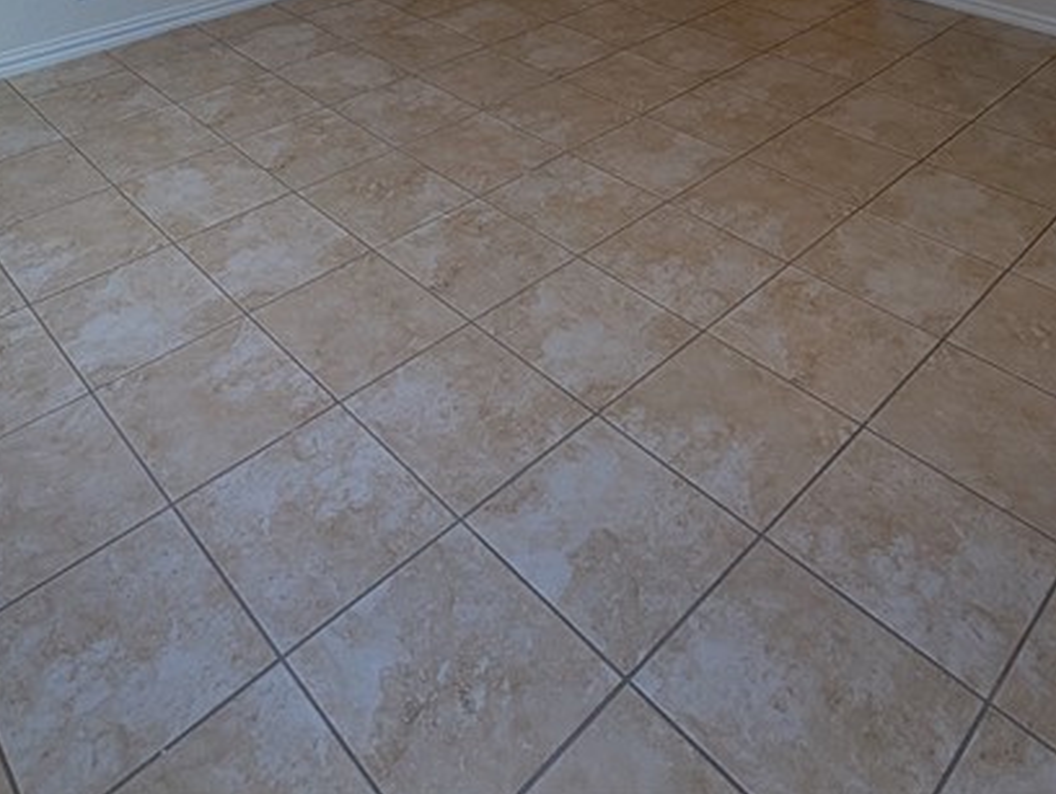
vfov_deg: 35.4
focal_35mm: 30
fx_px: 916
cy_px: -189
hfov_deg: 59.5
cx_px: 434
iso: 52
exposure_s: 1/205
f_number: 1.7
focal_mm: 2.02
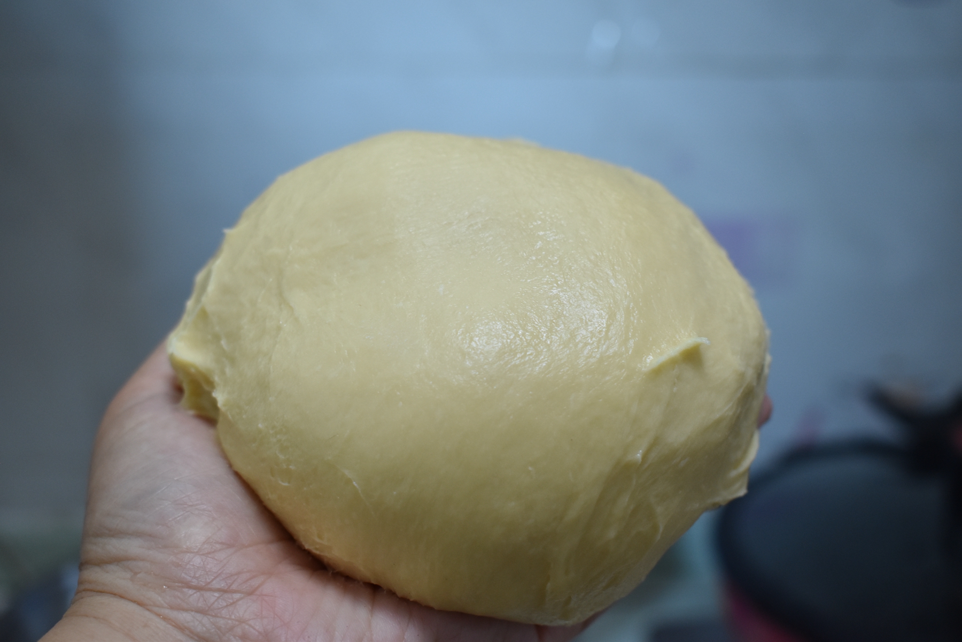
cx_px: 481
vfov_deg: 26.5
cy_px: 321
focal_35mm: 51
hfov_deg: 38.9
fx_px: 1363
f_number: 5
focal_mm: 34
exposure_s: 1/50
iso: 900
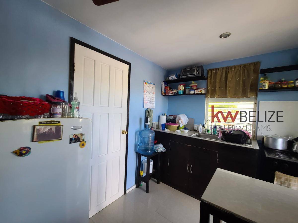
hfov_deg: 106.2
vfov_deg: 89.9
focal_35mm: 13
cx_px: 149
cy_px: 112
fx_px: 112
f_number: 2.2
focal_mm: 2.2
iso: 250
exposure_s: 1/60
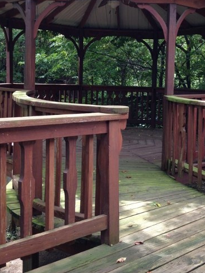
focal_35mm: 52
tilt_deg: -1.9
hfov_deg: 28.0
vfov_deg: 36.5
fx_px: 410
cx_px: 129
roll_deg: -2.1
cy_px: 96
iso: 64
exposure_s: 1/120
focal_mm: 4.12
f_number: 2.4
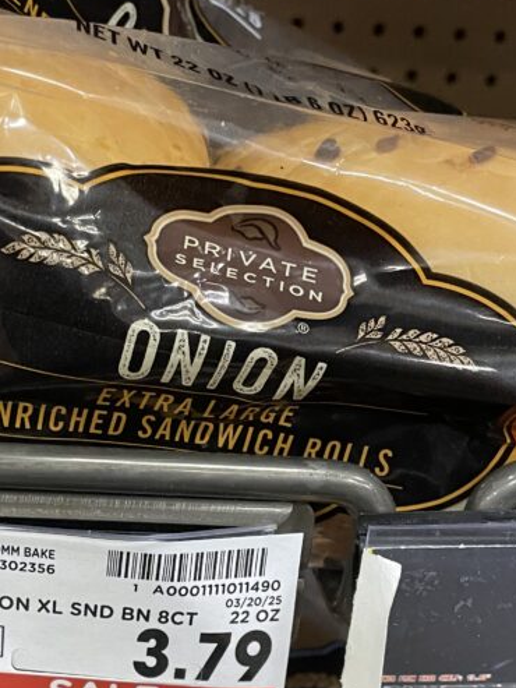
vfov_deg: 35.0
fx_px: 1073
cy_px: 493
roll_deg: -2.8
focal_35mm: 54
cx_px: 100
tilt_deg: -27.3
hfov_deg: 26.5
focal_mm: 4.2
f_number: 1.6
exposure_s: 1/60
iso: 400
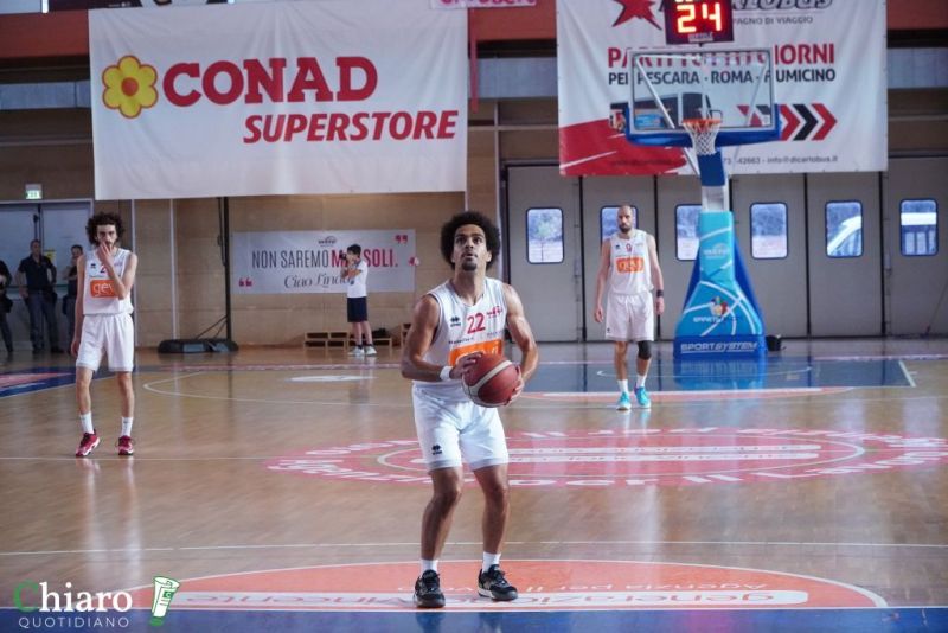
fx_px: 2292
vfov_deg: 15.7
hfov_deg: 23.4
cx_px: 474
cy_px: 316
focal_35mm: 87
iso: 5000
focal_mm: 58
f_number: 5
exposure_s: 1/640
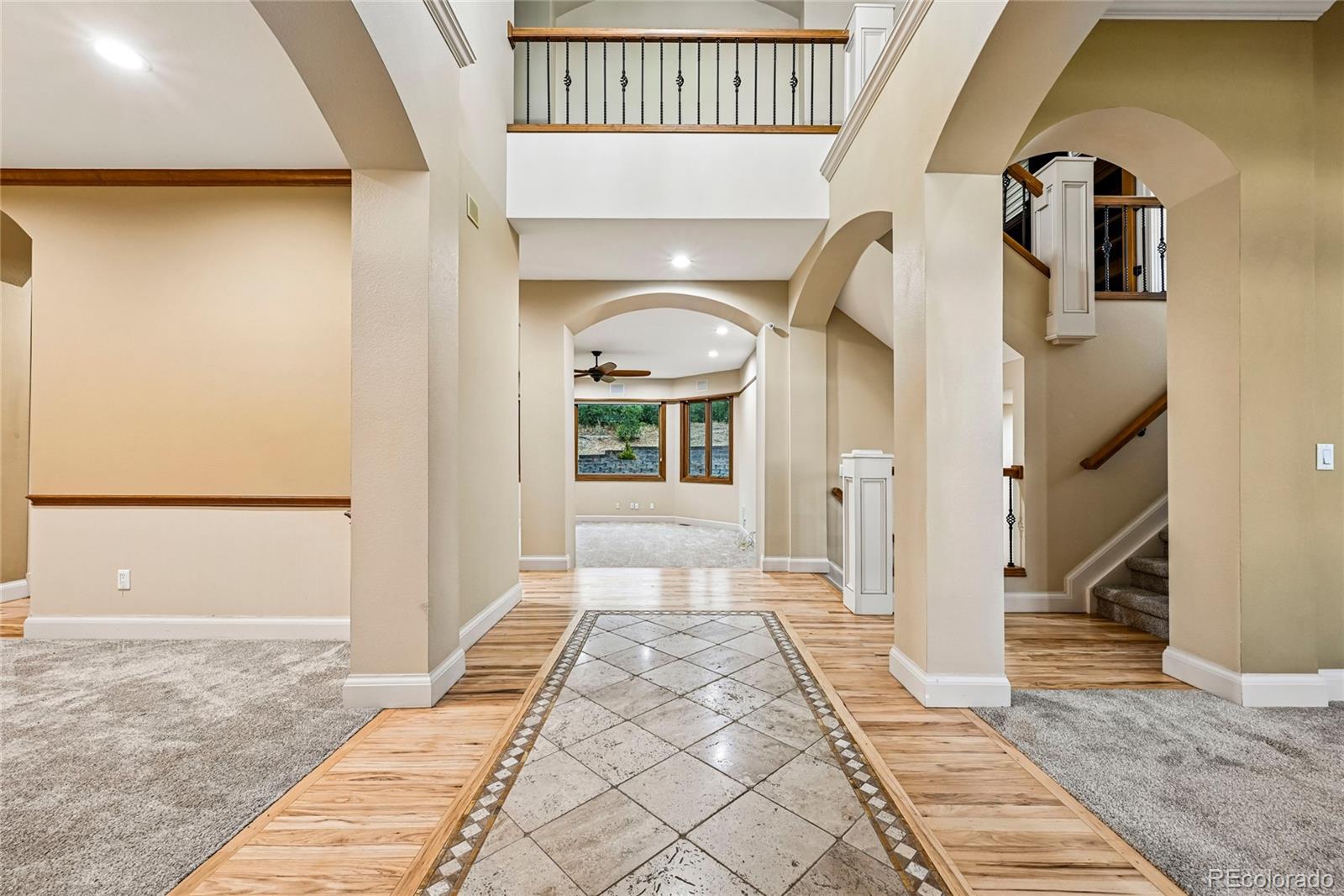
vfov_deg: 81.2
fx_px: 523
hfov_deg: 104.3
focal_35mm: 14
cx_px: 672
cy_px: 448
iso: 400
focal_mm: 14
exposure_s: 1/8
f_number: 10
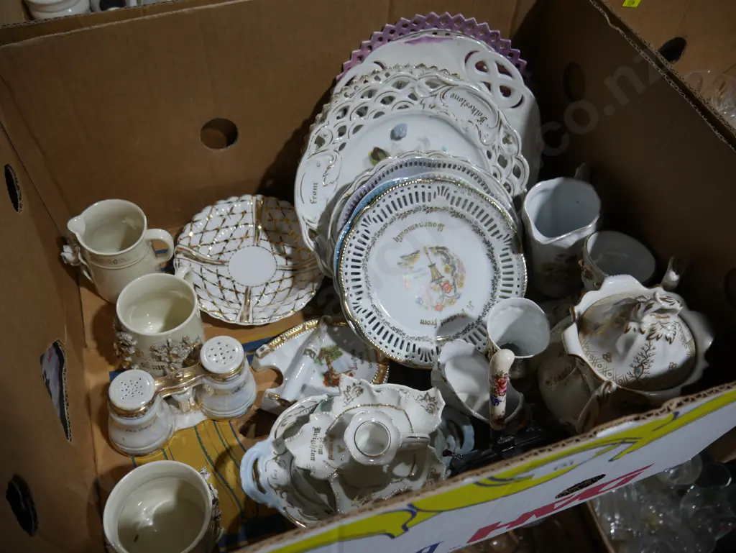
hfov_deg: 63.4
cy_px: 276
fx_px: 596
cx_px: 368
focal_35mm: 28
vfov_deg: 49.8
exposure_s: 1/100
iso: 200
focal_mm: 14
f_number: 3.5
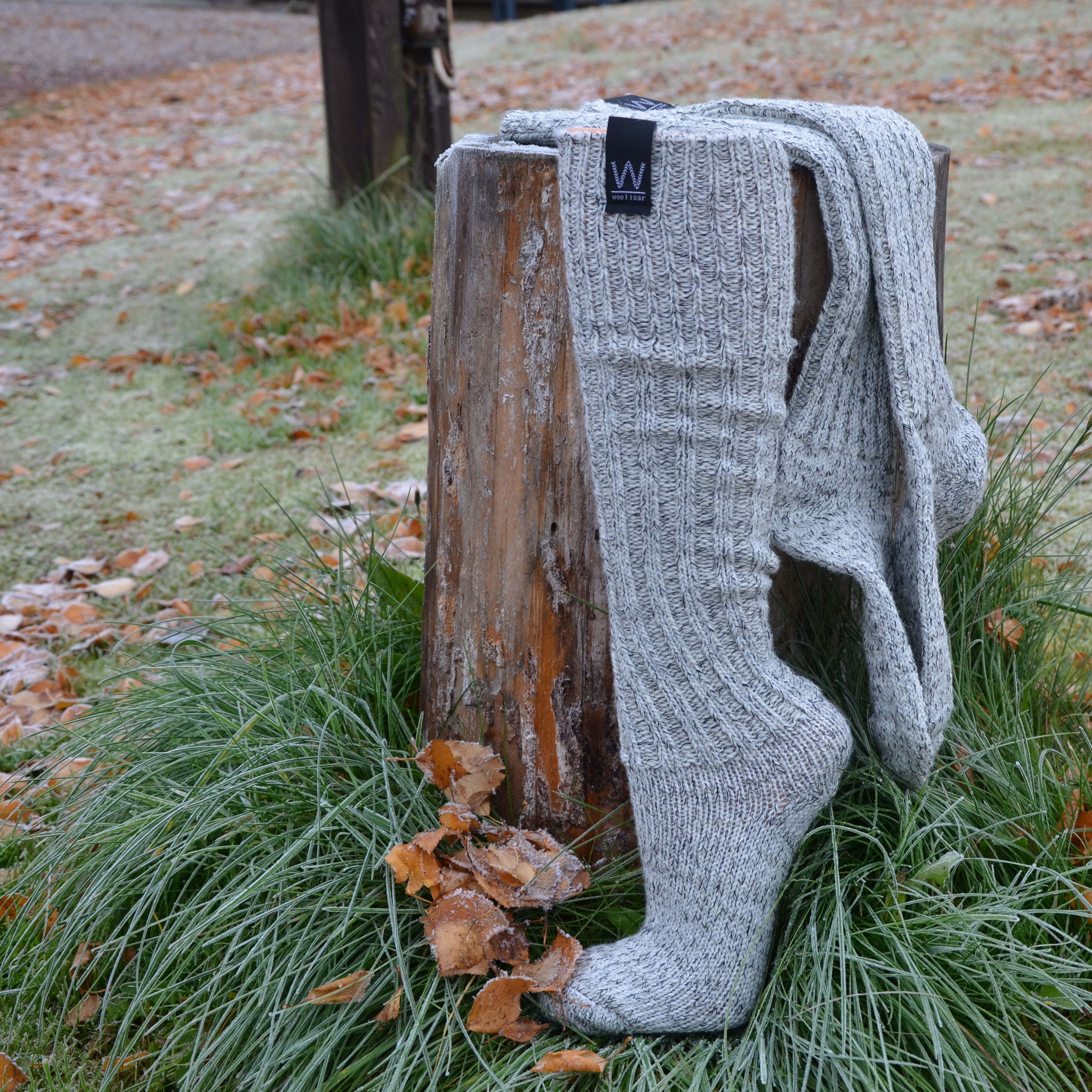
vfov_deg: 29.6
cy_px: 547
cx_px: 712
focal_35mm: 58
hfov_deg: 29.4
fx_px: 2070
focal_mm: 30
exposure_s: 1/125
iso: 250
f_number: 5.6
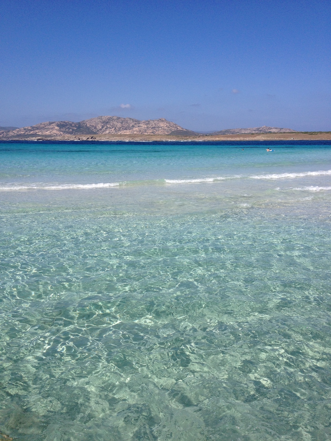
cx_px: 166
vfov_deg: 52.6
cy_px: 220
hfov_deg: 40.7
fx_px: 446
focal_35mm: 35
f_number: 2.4
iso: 50
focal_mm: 4.28
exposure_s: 1/2907
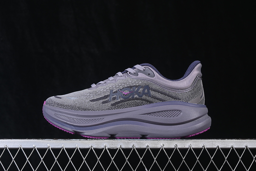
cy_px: 86
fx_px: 533
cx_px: 128
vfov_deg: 18.2
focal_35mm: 75
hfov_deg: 27.0
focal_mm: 50
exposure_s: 1/80
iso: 160
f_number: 7.1
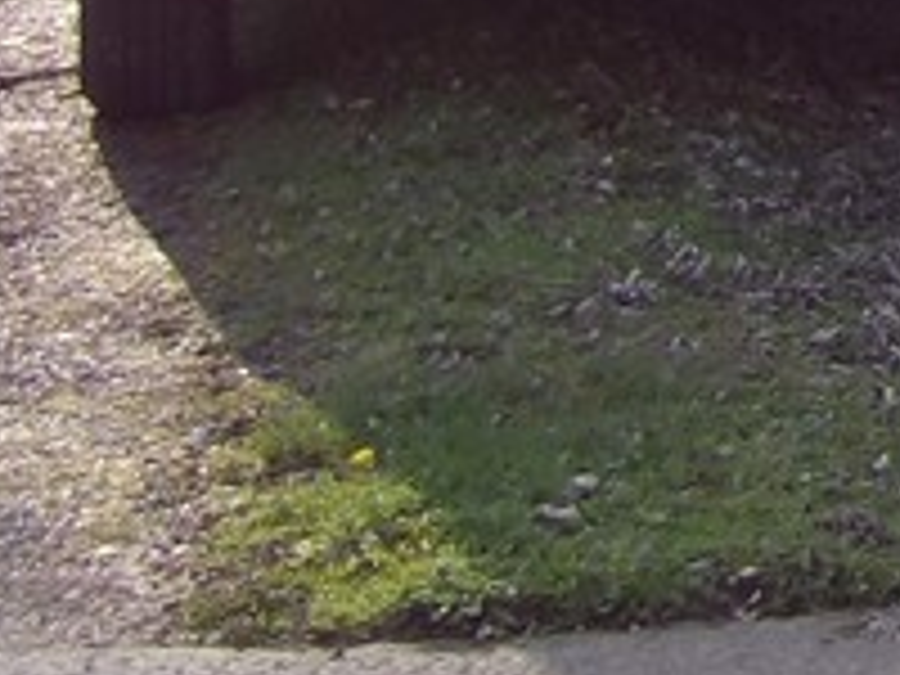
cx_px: 2182
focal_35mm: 236
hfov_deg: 7.8
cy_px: -868
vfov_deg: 6.1
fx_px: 6136
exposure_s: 1/239
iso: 100
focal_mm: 8.2
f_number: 3.8
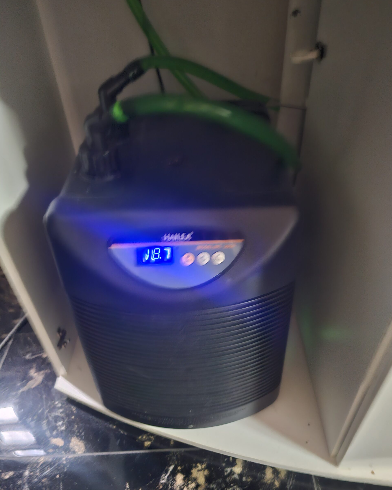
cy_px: 243
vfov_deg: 70.3
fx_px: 348
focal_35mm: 24
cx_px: 196
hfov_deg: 58.8
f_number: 1.7
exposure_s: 1/16.7
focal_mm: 6.3
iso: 1600
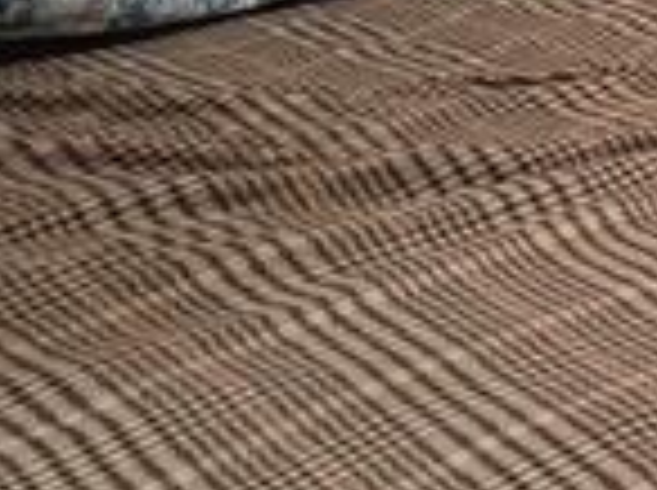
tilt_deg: -6.2
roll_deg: -0.4
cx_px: 950
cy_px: -490
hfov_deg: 16.9
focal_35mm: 107
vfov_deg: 12.2
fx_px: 2027
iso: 500
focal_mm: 5.96
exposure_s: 1/40
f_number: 1.6
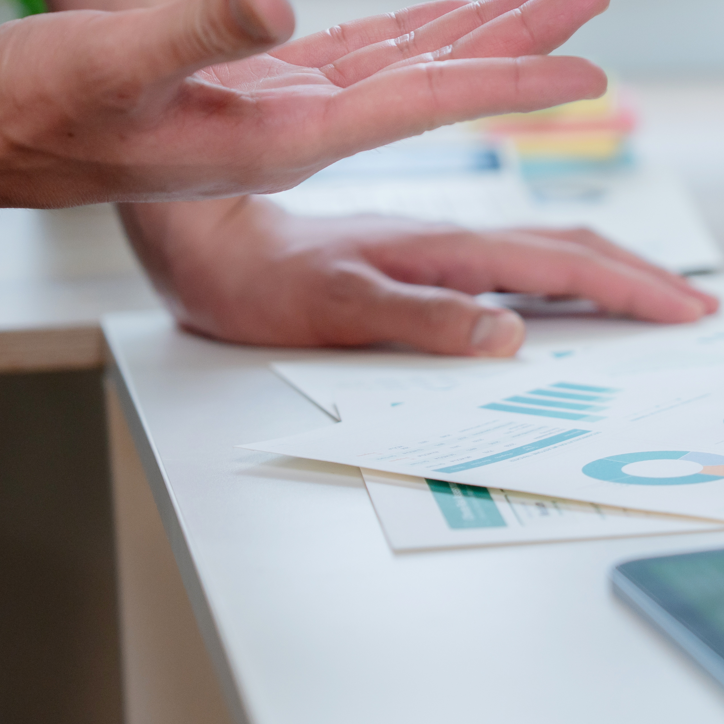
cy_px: 298
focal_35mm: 144
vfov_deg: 12.2
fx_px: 3399
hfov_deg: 12.1
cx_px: 675
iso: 400
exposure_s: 1/500
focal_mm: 61.7
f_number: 2.8
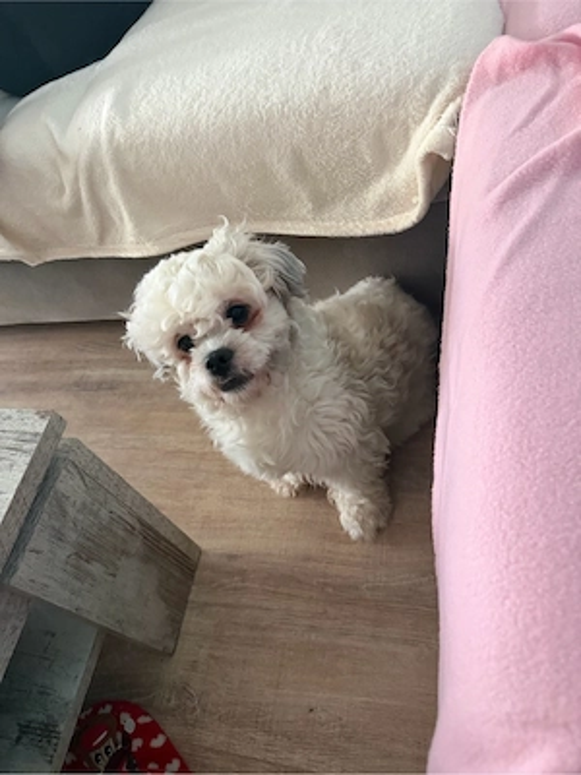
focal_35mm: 24
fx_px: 537
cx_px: 290
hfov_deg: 56.8
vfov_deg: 71.6
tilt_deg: -52.6
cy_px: 388
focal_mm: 6.76
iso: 640
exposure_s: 1/50
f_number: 1.78
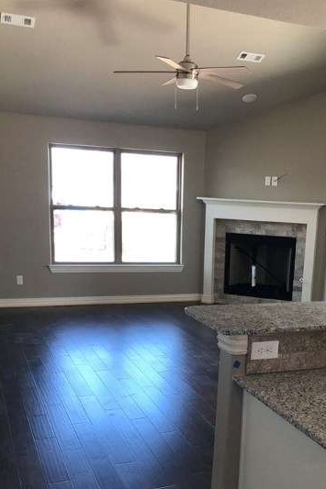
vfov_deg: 45.5
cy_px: 336
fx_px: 571
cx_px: 232
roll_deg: -2.1
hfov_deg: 31.5
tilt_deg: -12.8
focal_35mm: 42
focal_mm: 3.99
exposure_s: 1/30
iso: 25
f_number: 1.8
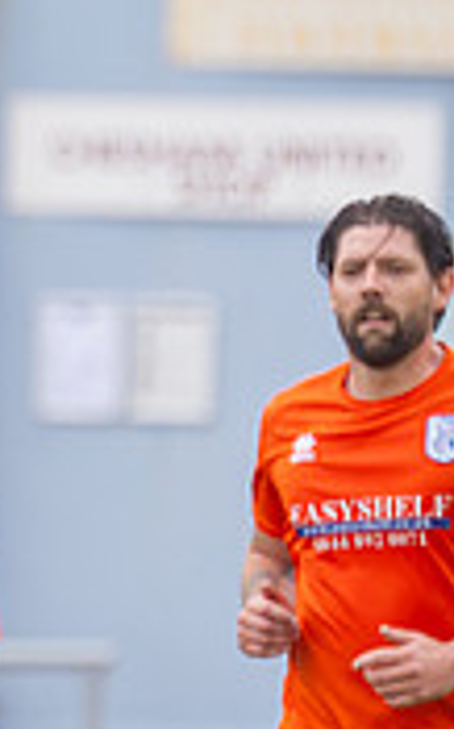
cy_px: 734
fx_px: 45645
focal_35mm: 2300
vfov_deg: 0.9
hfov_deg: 0.6
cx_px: -589
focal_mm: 300
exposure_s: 1/1250
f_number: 2.8
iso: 560
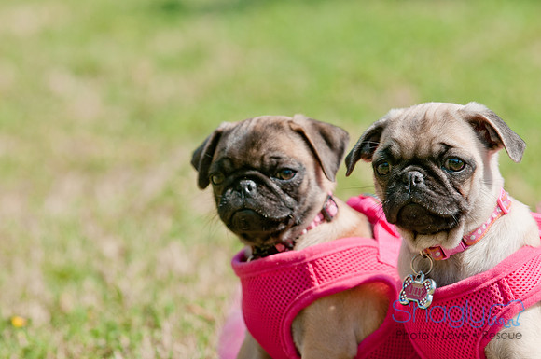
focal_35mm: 248
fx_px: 3714
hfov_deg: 8.3
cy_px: 180
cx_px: 270
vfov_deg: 5.5
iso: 200
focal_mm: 165
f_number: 5
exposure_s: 1/1000
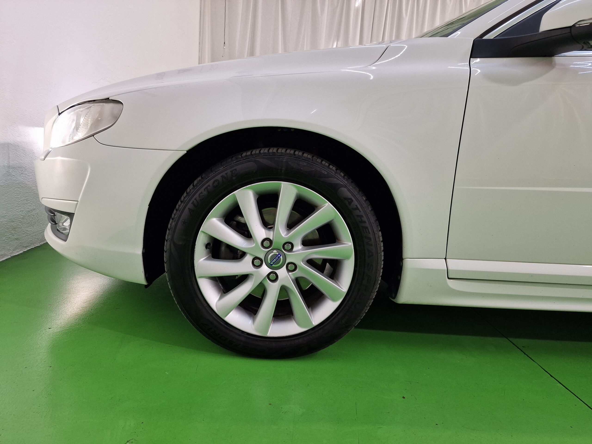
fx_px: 393
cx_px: 296
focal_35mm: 23
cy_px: 222
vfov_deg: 58.9
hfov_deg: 73.9
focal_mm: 6.4
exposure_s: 1/100
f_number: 1.8
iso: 125
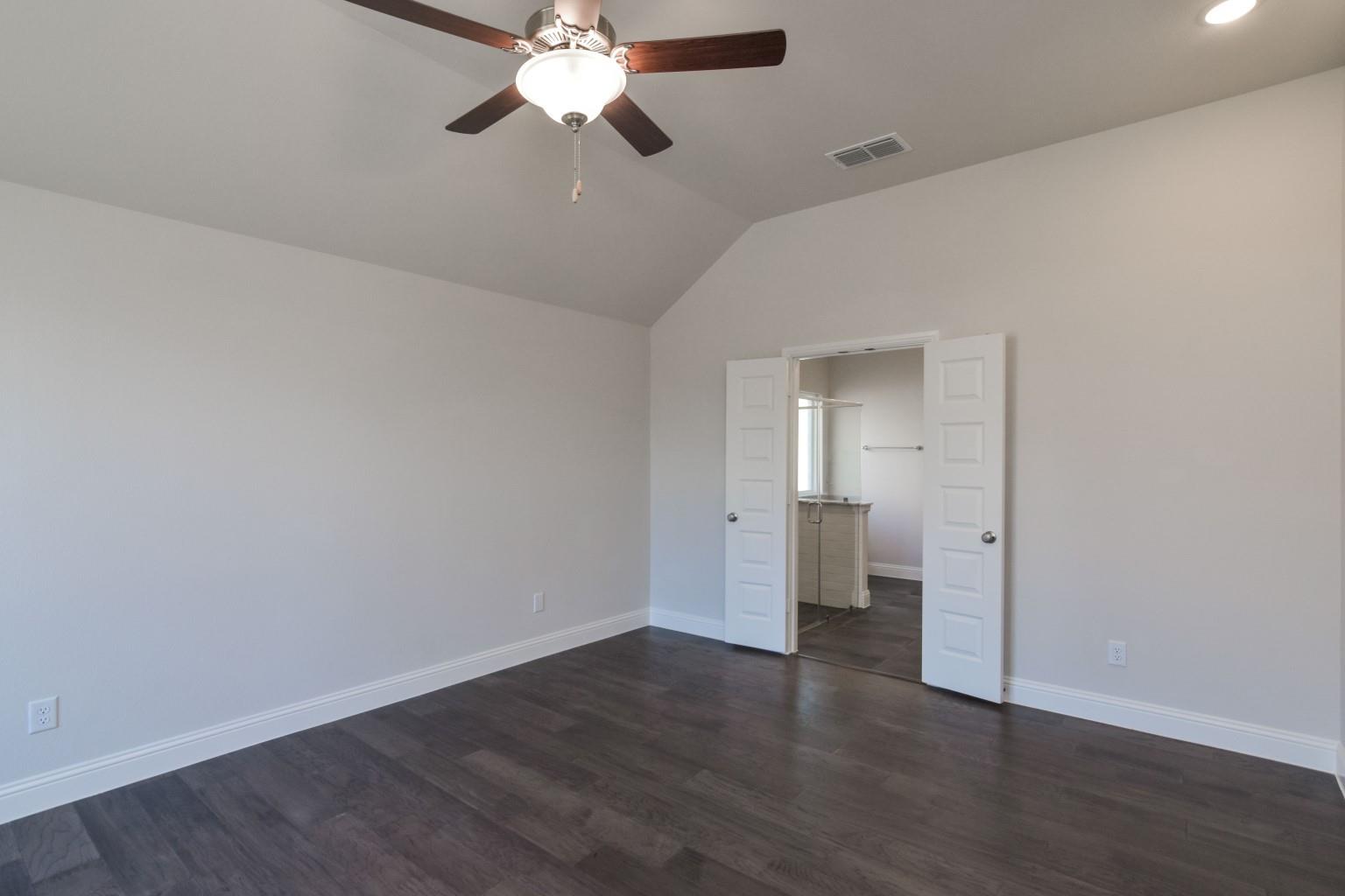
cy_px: 448
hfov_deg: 95.0
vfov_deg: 72.1
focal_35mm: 16
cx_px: 672
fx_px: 616
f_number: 5.6
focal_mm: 11
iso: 400
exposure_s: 1/60
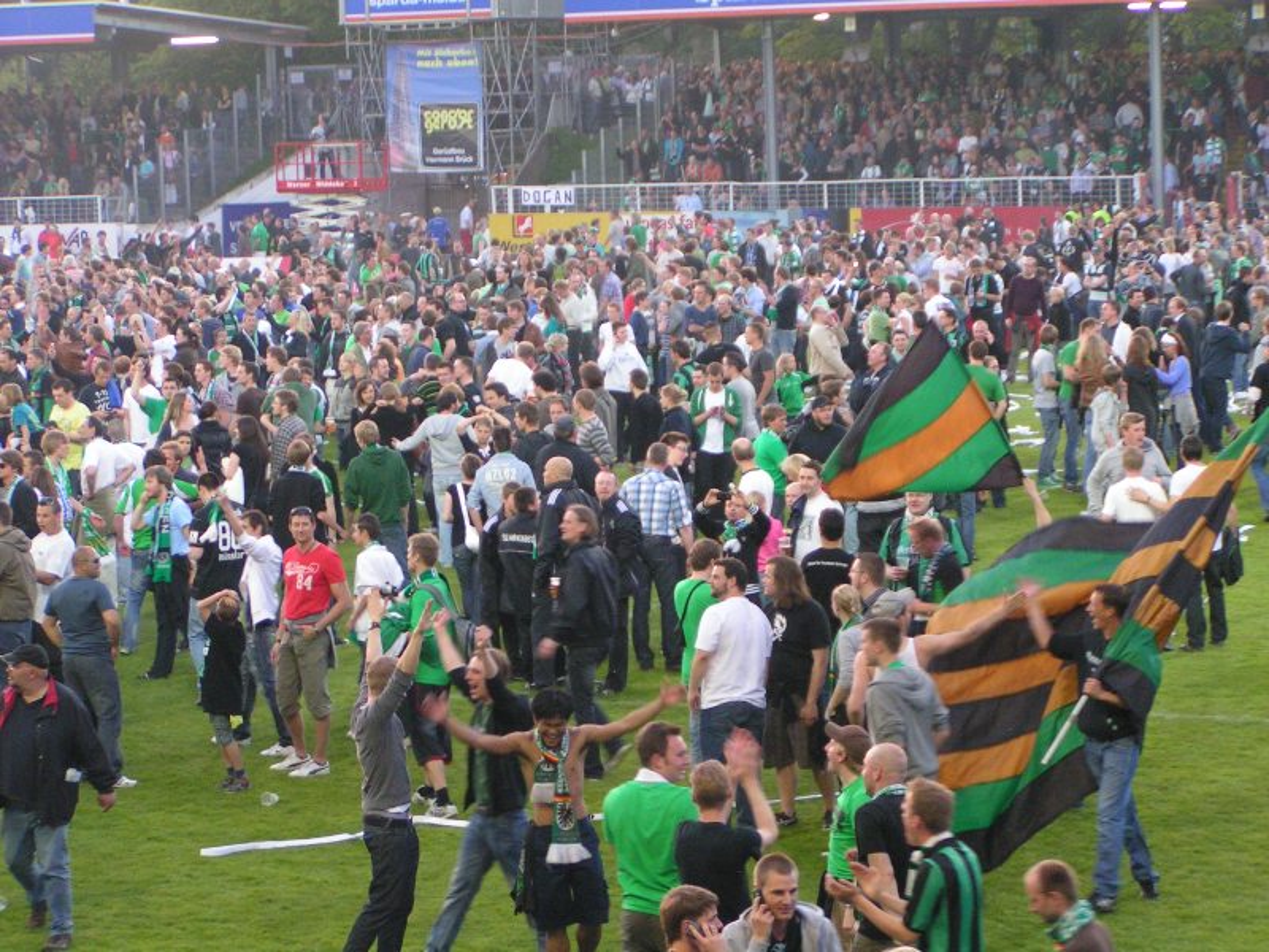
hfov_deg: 18.2
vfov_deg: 13.7
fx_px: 3959
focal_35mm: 108
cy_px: 476
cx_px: 634
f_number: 3.5
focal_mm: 16.6
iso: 200
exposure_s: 1/60
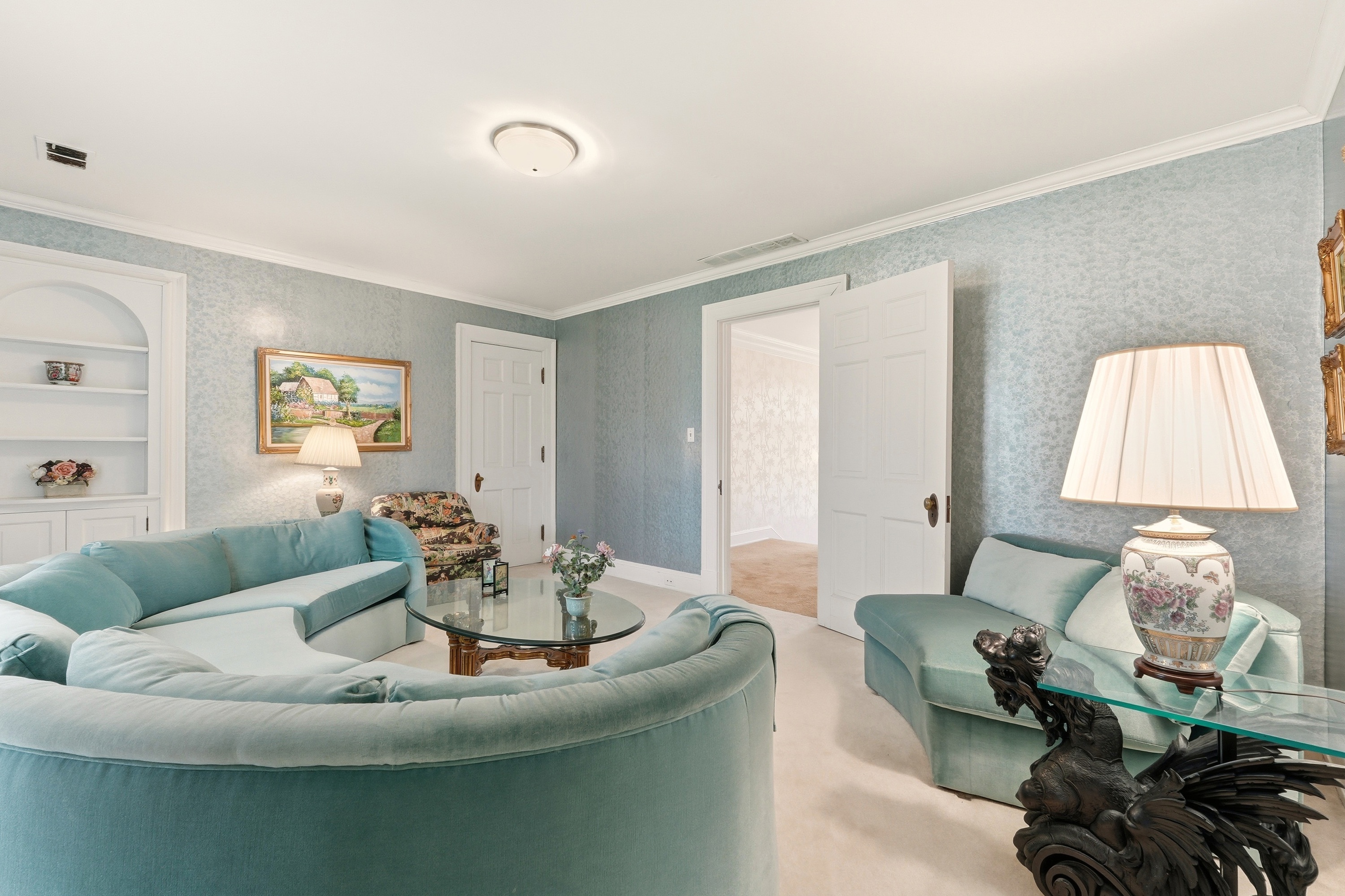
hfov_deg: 100.4
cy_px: 448
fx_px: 560
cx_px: 672
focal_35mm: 15
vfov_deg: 77.3
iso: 400
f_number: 9
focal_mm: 10
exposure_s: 1/160
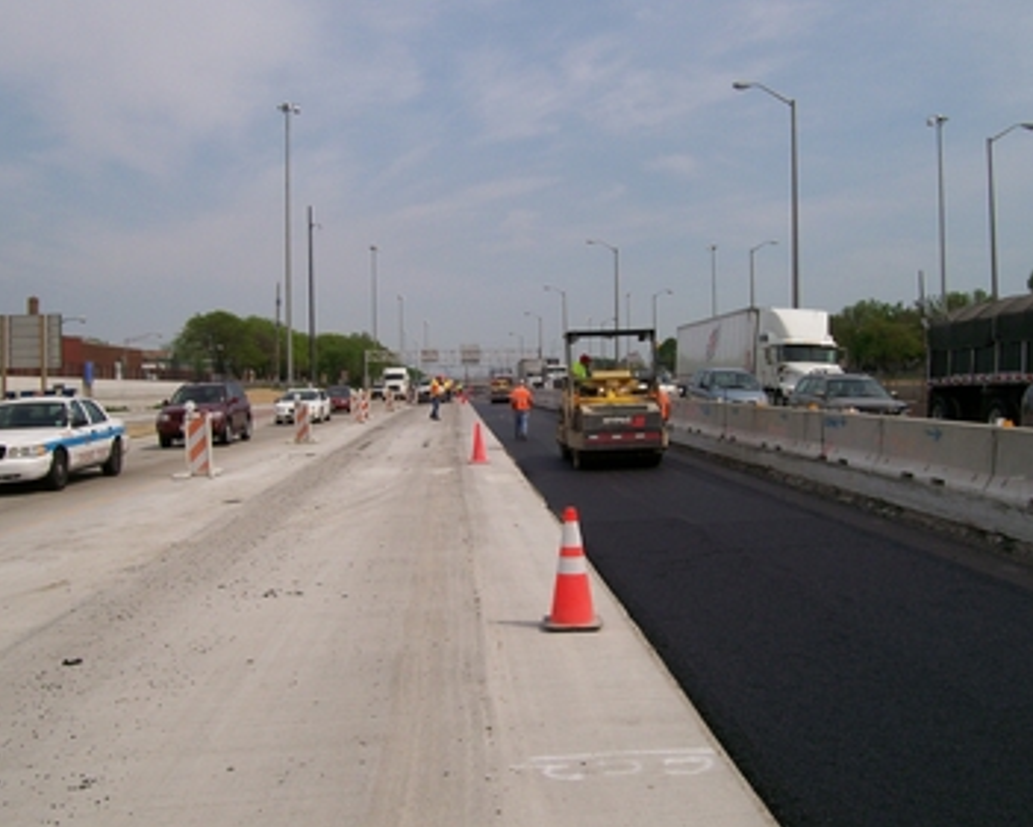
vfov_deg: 39.2
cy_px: 411
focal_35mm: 38
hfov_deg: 47.9
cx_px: 503
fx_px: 1162
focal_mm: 6
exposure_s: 1/1311
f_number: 4.8
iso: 80
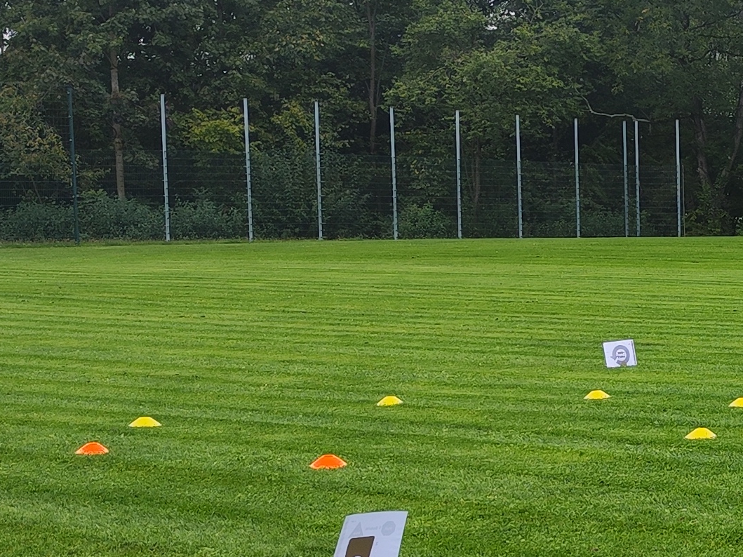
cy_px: 396
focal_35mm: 89
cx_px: 972
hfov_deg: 20.1
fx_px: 1910
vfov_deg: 16.5
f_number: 1.69
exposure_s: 1/245
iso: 50
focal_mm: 7.01
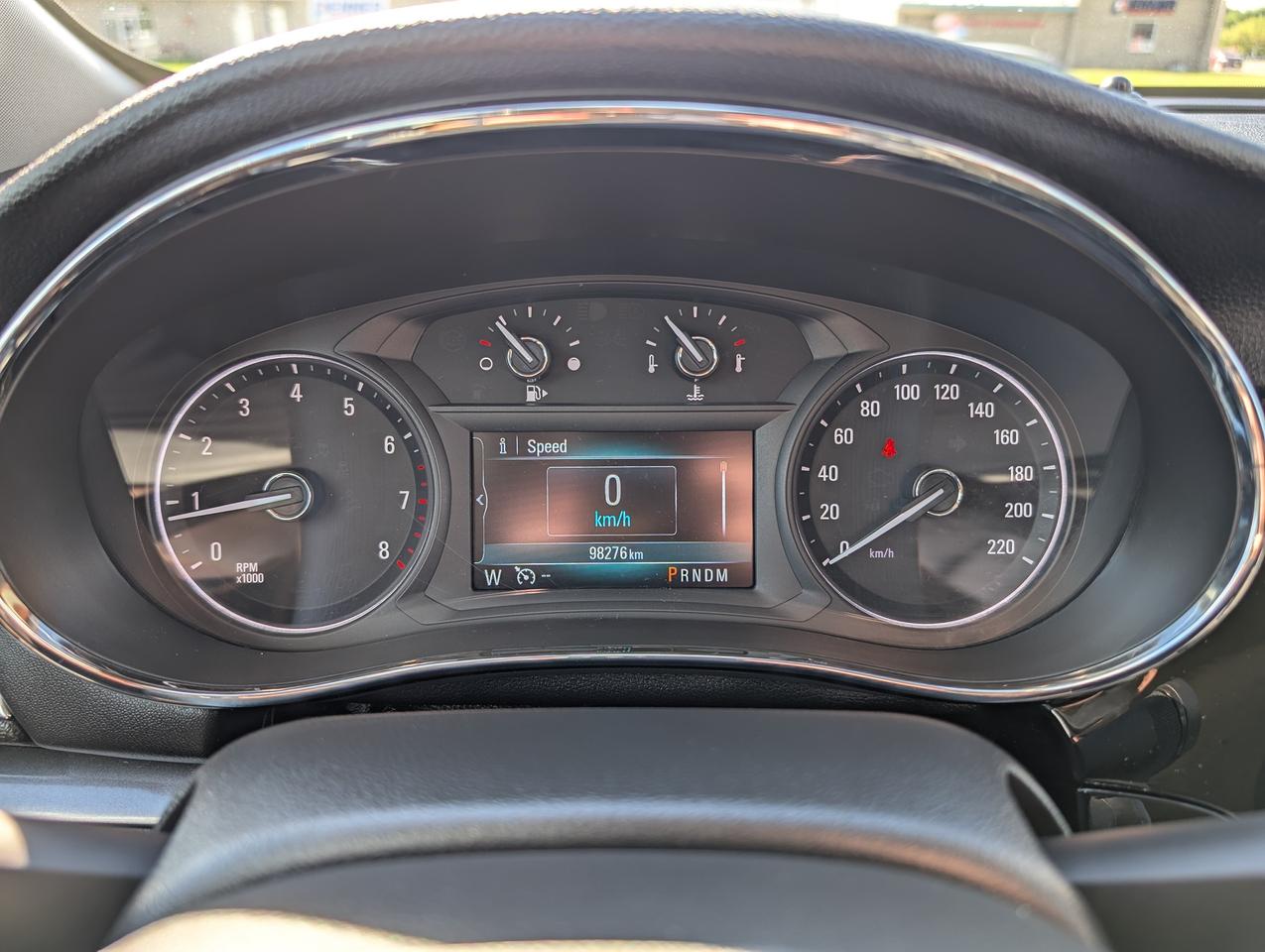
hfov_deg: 71.5
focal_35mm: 24
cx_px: 632
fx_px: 878
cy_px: 476
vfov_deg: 56.9
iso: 22
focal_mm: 6.9
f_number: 1.68
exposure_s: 1/84.3
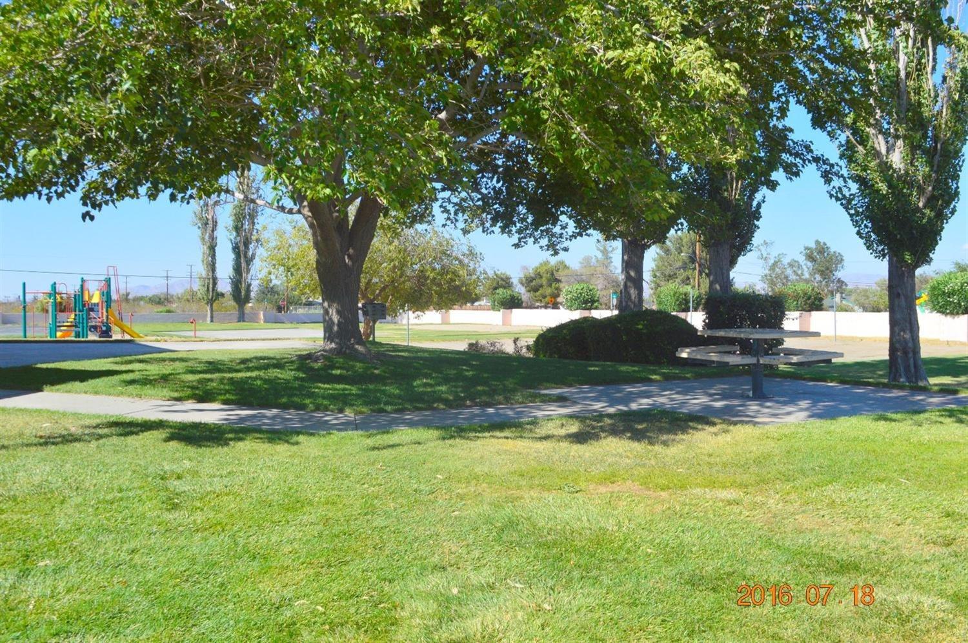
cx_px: 484
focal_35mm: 36
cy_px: 322
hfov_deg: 53.2
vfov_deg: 36.8
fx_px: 967
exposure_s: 1/400
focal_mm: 24
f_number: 11
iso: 400
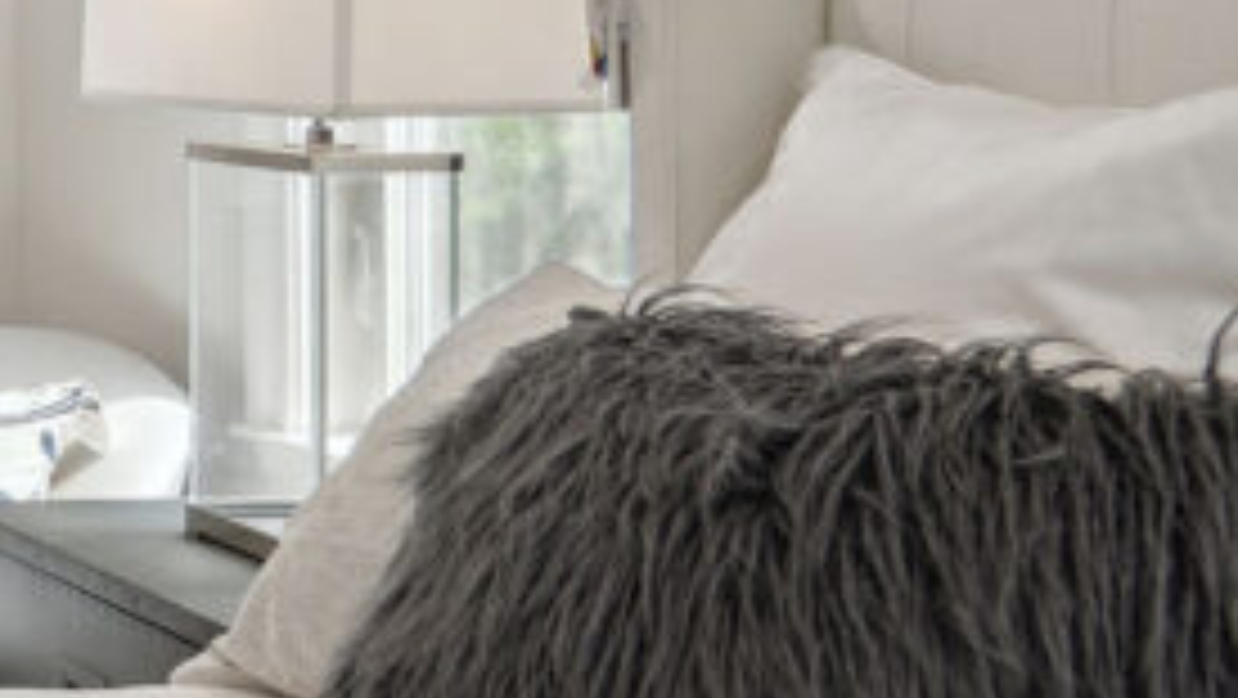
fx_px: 2562
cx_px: -1049
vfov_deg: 15.2
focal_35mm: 78
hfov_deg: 19.5
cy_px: -25
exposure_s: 1/15
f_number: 8
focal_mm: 20
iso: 200
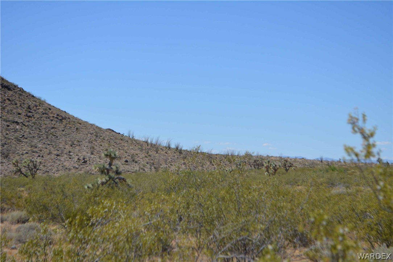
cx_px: 196
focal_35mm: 82
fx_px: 901
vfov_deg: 16.6
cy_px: 131
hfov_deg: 24.6
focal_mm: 55
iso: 400
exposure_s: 1/2000
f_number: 7.1
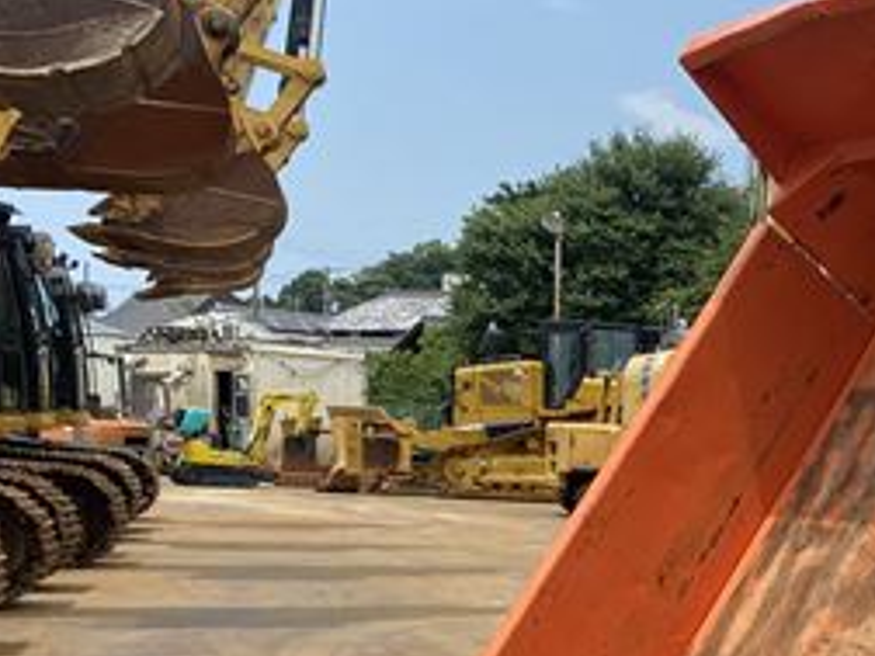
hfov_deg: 26.2
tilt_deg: -6.8
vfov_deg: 21.3
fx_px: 1668
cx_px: 1052
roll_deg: -4.4
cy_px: 687
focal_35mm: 66
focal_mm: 4.25
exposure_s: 1/1346
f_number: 1.8
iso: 32
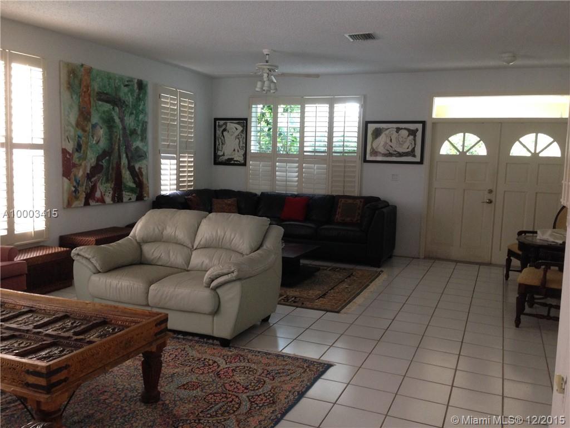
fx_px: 543
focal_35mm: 33
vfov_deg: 42.9
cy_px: 214
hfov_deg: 55.4
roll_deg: -0.5
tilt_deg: -7.8
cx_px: 285
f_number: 2.4
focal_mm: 4.12
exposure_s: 1/20
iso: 160
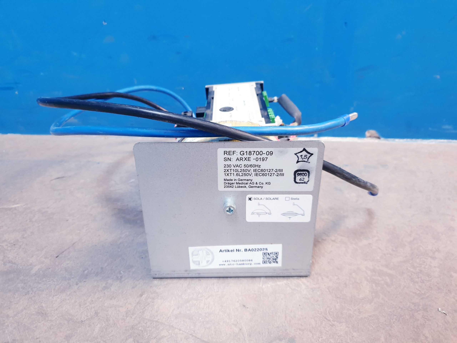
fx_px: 343
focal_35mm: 26
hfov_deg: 67.3
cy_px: 172
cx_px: 228
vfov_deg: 53.1
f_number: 1.5
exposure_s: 1/50
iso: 250
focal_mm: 4.3
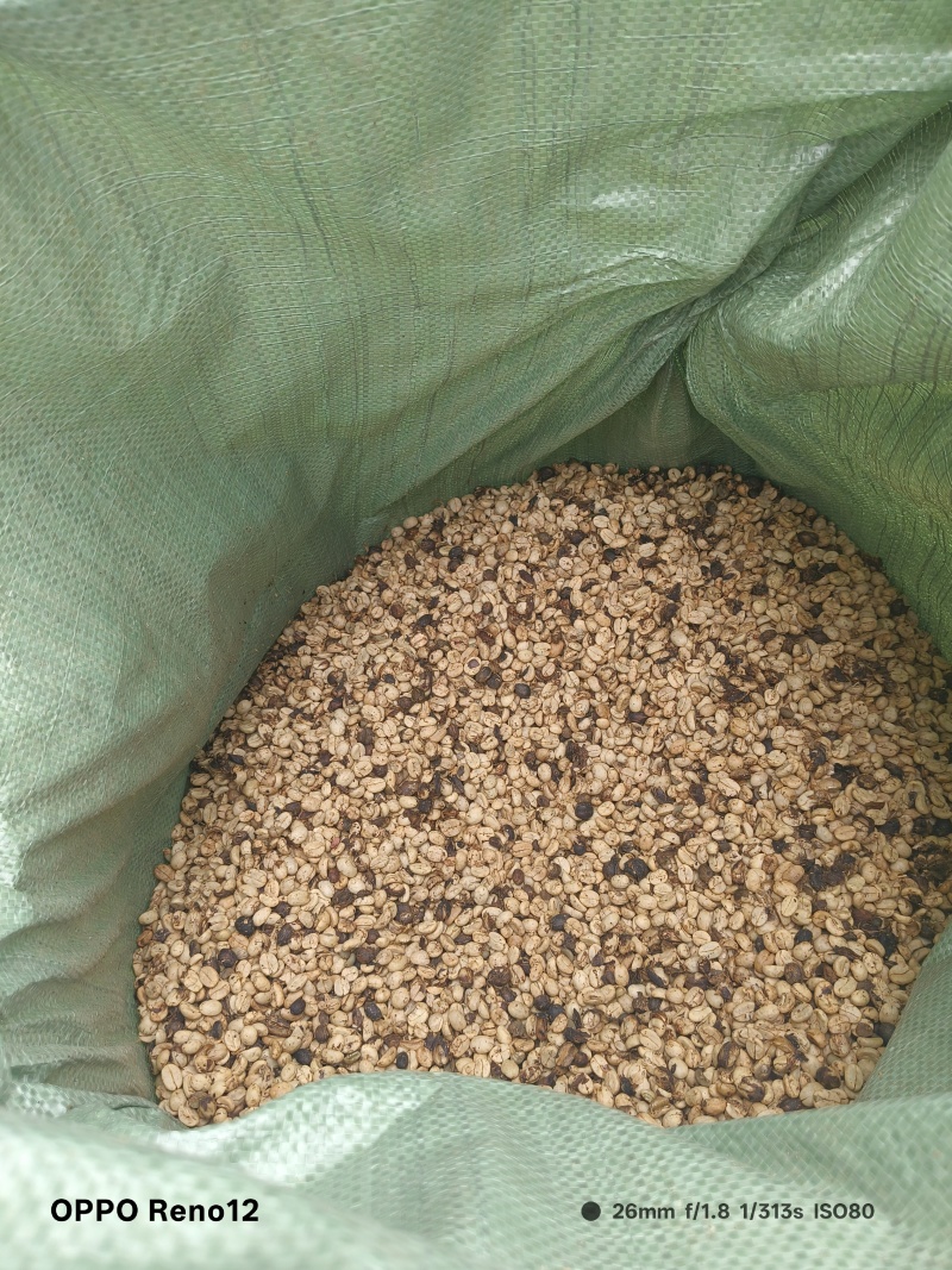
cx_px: 476
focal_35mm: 26
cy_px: 635
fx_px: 954
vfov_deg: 67.3
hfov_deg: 53.1
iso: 80
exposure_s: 1/313
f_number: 1.8
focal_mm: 4.84
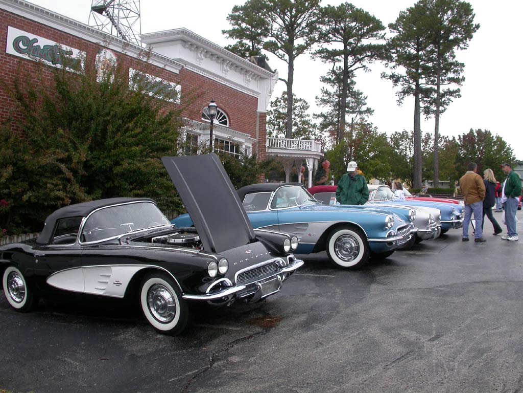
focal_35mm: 38
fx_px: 574
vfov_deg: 37.7
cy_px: 196
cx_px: 262
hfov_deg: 49.0
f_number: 5.3
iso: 100
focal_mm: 7.85
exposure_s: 1/164
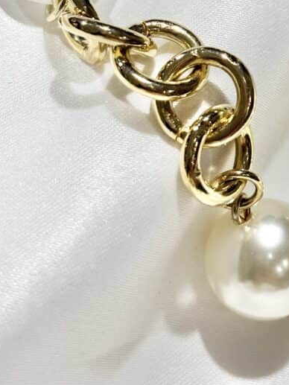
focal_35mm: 103
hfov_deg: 14.2
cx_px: 257
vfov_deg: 18.6
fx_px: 1146
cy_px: 11
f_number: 1.6
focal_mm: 5.96
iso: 32
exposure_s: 1/258
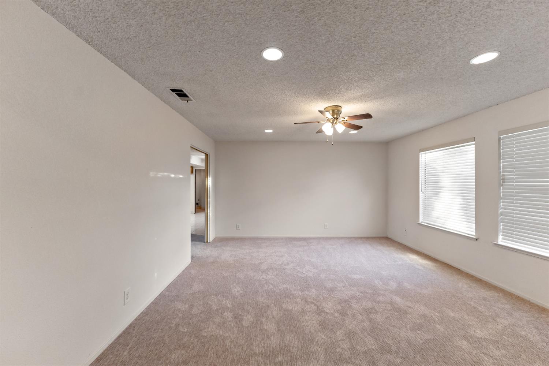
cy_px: 183
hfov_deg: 104.3
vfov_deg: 81.2
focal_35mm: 14
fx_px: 213
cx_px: 274
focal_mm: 14
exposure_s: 1/160
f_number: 4
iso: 1000
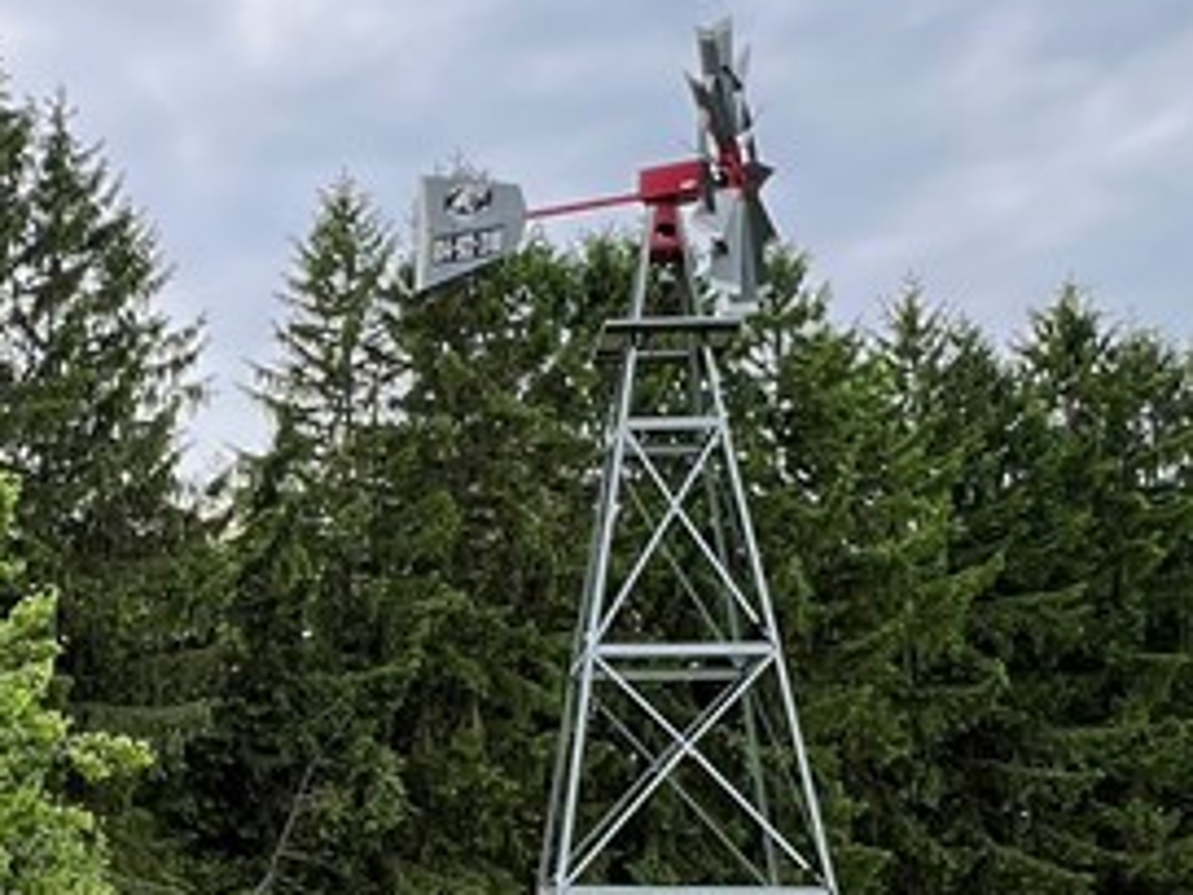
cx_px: 167
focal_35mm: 49
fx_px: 1689
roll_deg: -0.8
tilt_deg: +6.1
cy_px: 733
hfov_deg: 36.9
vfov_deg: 28.9
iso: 32
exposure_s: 1/362
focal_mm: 1.57
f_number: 1.8
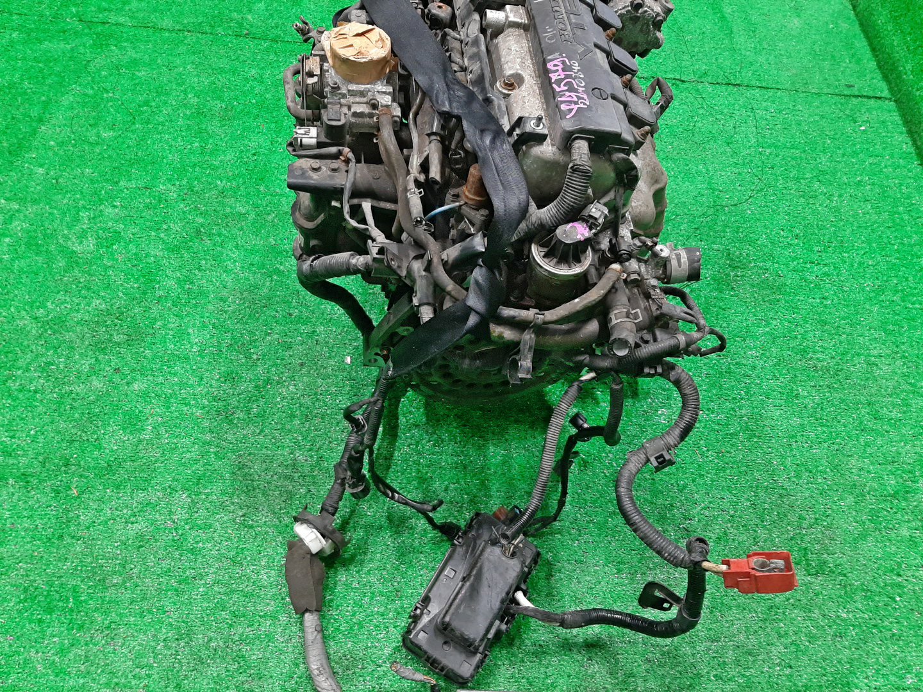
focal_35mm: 26
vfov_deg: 53.1
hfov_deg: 67.3
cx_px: 462
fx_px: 693
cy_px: 346
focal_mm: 3.93
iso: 188
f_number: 1.7
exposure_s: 1/50
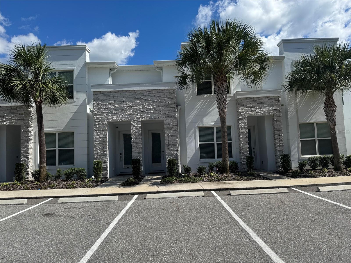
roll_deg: +1.7
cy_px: 132
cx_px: 176
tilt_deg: +3.9
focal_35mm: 24
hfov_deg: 71.6
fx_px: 243
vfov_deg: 56.8
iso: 80
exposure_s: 1/5814
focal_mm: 6.76
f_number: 1.78
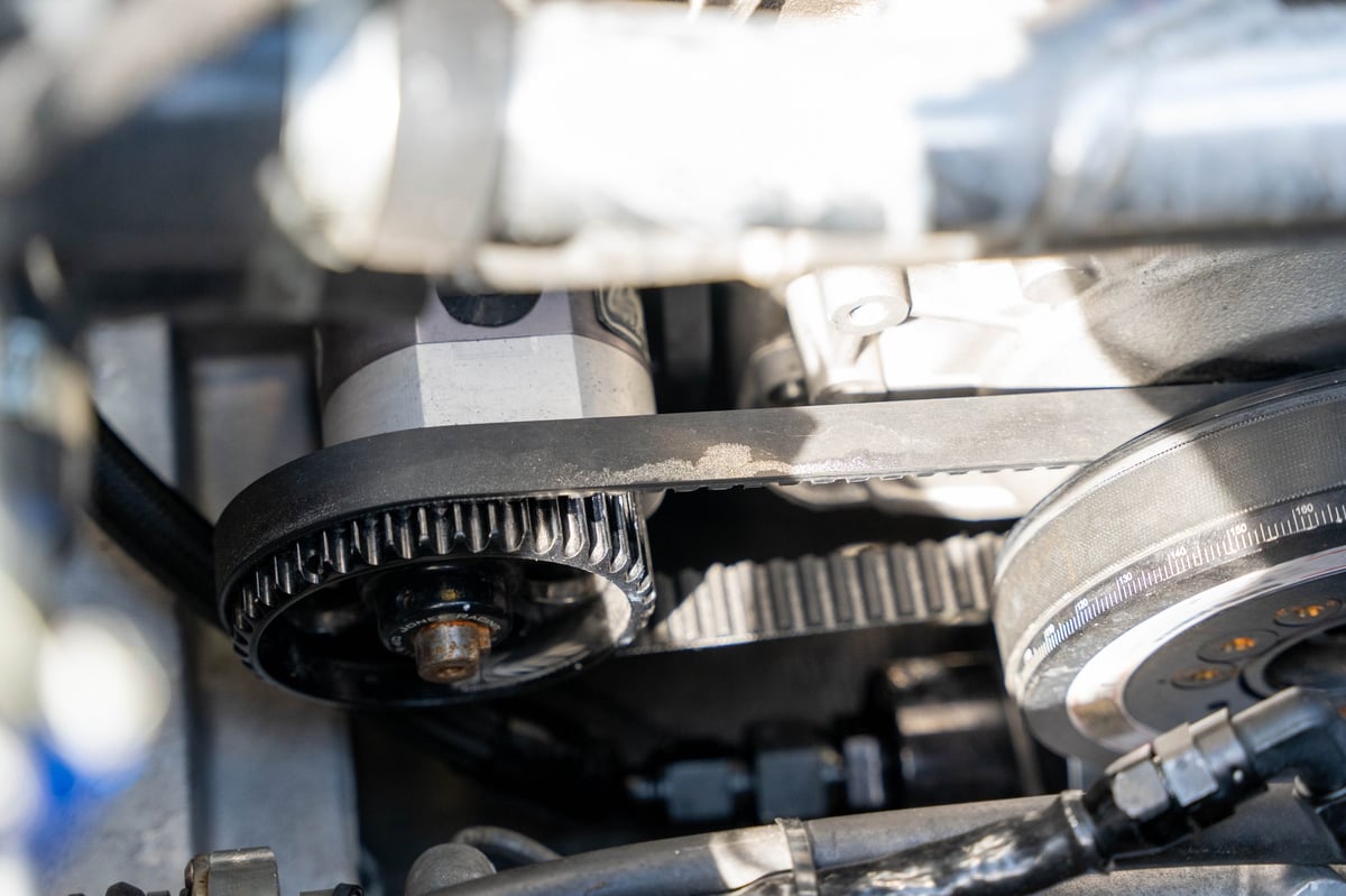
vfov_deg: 19.4
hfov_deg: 28.9
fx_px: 2616
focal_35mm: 70
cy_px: 448
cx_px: 673
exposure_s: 1/80
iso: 1000
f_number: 4
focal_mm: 70
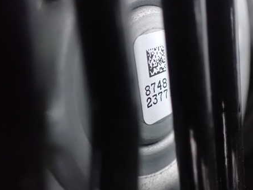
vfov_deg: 35.9
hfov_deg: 46.6
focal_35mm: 40
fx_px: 293
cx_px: 144
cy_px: 79
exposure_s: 1/20
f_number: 2.3
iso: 1600
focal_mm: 5.4
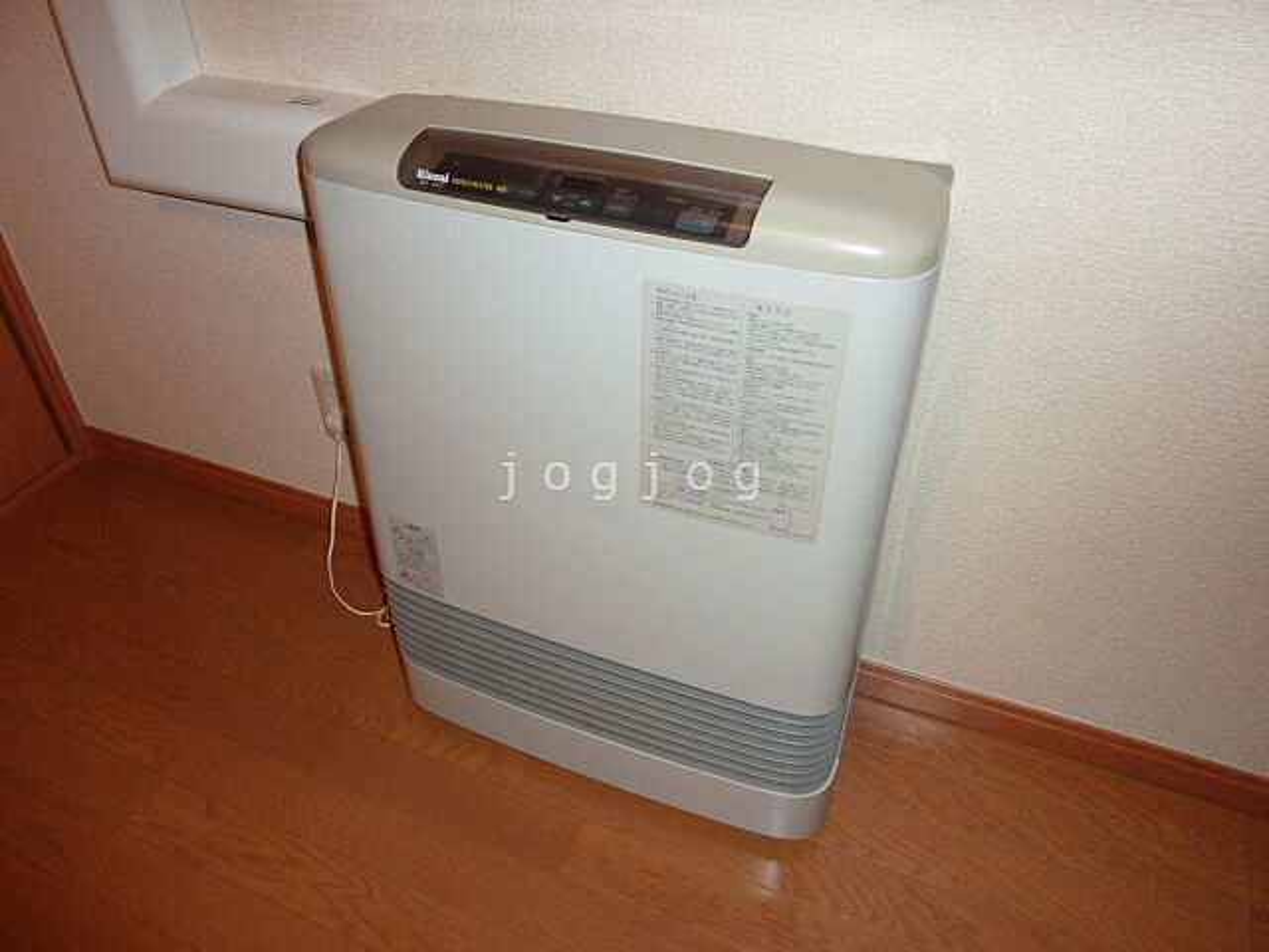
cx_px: 634
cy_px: 476
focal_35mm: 25
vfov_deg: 54.9
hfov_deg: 69.4
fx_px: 916
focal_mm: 4.1
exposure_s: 1/30
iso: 100
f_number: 3.3
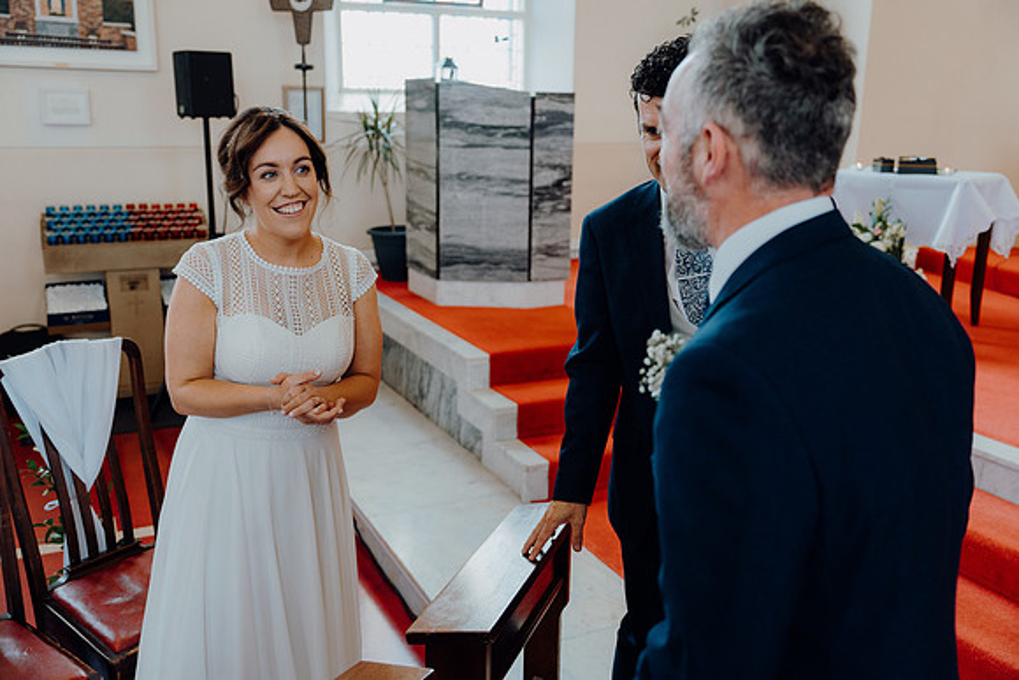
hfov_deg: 57.2
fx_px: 934
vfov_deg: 40.0
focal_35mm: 33
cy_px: 340
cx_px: 510
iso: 640
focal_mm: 33
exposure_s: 1/200
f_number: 2.8
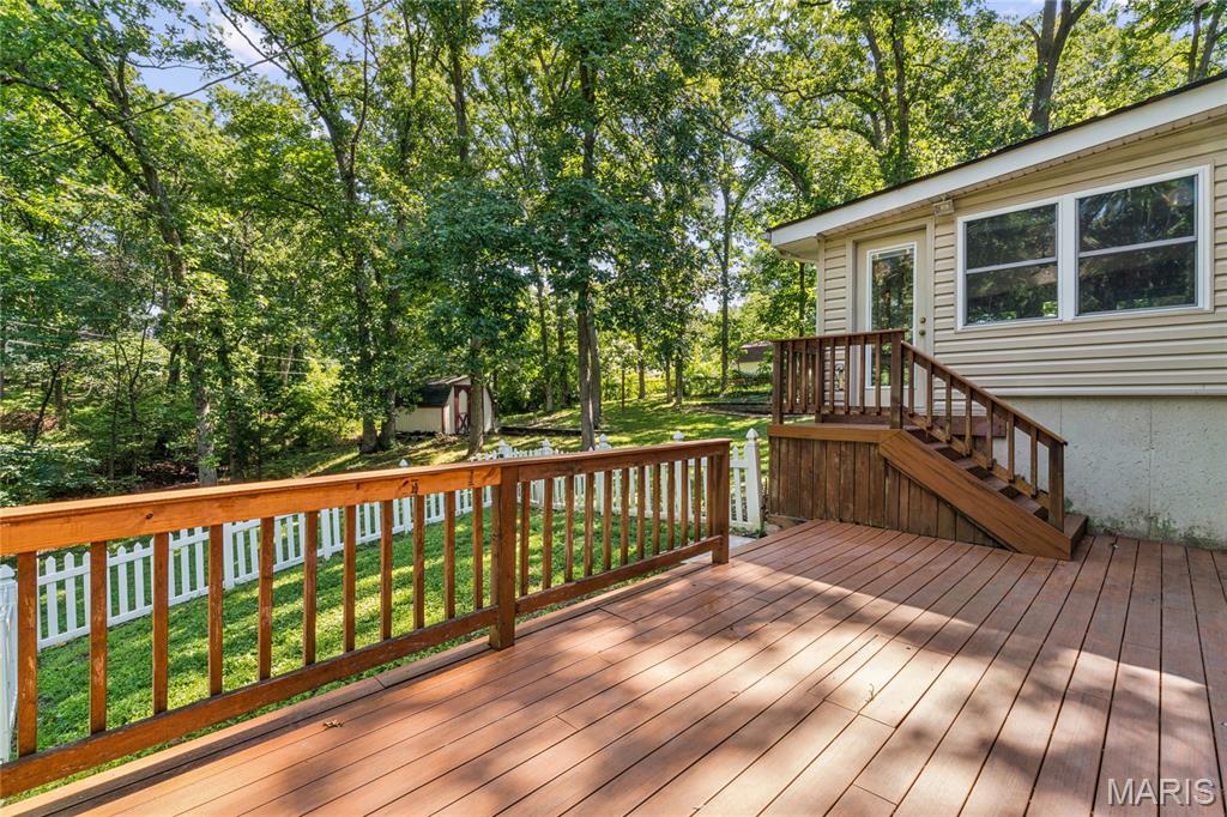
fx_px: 538
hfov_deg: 97.5
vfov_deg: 74.4
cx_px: 614
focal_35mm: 16
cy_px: 408
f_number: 22
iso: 100
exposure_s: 1/2.5
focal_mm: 15.8
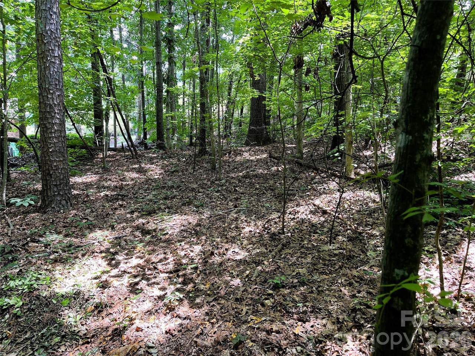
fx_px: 357
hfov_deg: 67.3
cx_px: 238
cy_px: 178
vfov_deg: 53.1
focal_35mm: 26
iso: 100
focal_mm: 5.1
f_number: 1.6
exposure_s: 1/121
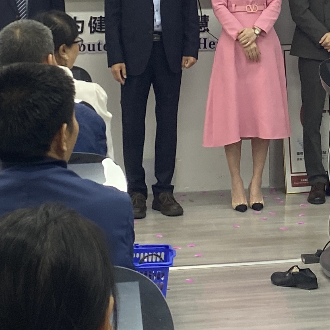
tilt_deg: +1.1
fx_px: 1219
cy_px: -70
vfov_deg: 14.9
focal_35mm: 113
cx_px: 294
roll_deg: +0.2
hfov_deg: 15.3
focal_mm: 4.25
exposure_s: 1/100
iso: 100
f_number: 1.8
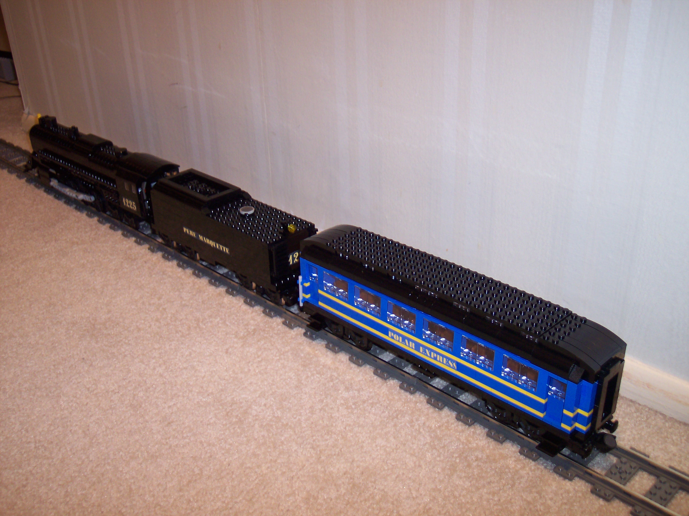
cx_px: 344
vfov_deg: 37.7
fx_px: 756
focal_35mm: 38
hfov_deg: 49.0
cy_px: 258
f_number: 2.8
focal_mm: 8
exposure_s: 1/30
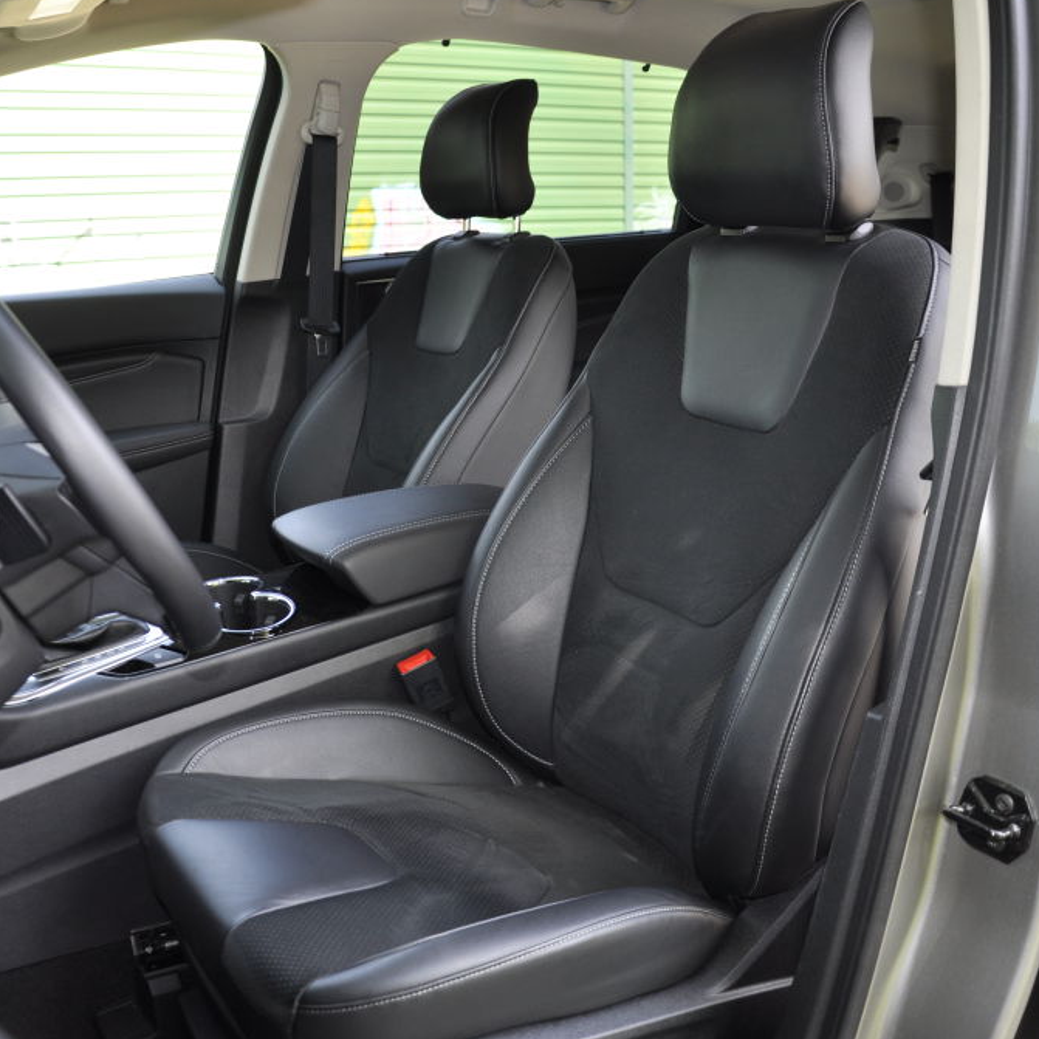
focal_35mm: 35
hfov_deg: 47.1
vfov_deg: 47.2
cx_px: 466
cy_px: 516
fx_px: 1189
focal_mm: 18
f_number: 3.5
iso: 360
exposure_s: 1/200
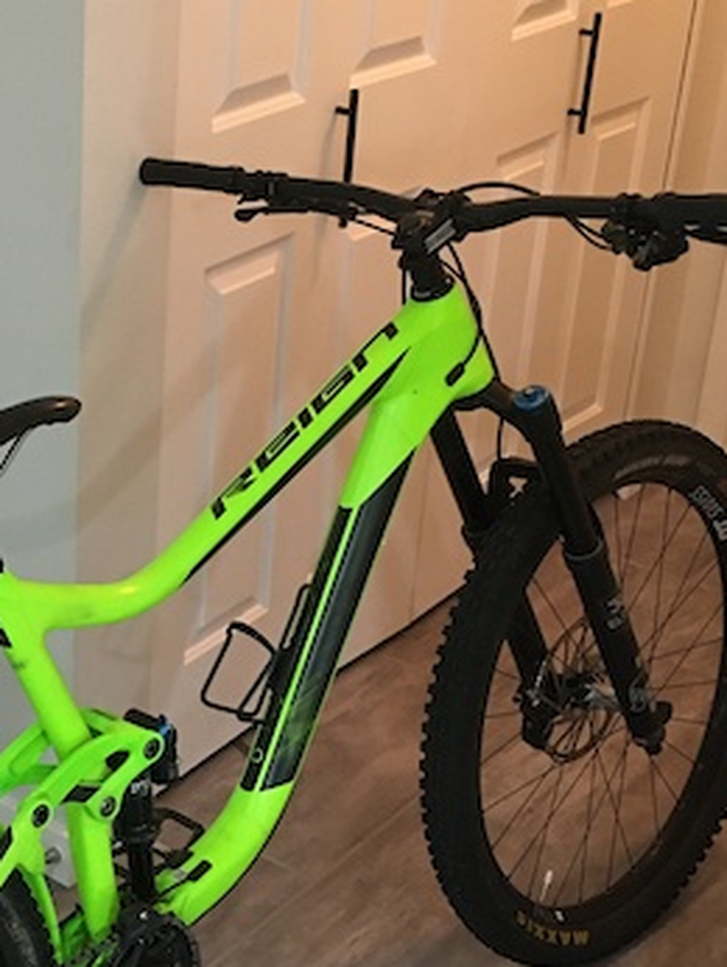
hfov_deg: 21.5
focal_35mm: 67
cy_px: 573
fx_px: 1874
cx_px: 78
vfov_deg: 28.9
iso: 200
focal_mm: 4.15
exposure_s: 1/15
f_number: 2.2
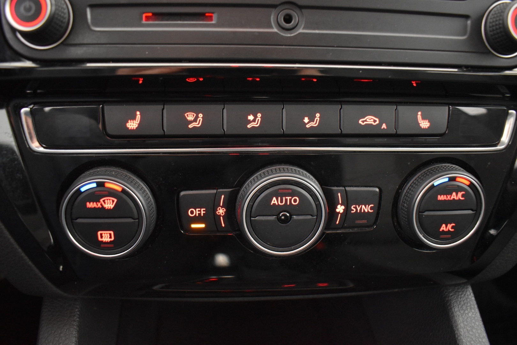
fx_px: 388
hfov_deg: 67.4
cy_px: 172
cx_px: 258
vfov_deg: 47.9
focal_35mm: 27
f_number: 3.5
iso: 3200
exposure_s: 1/8
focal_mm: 18
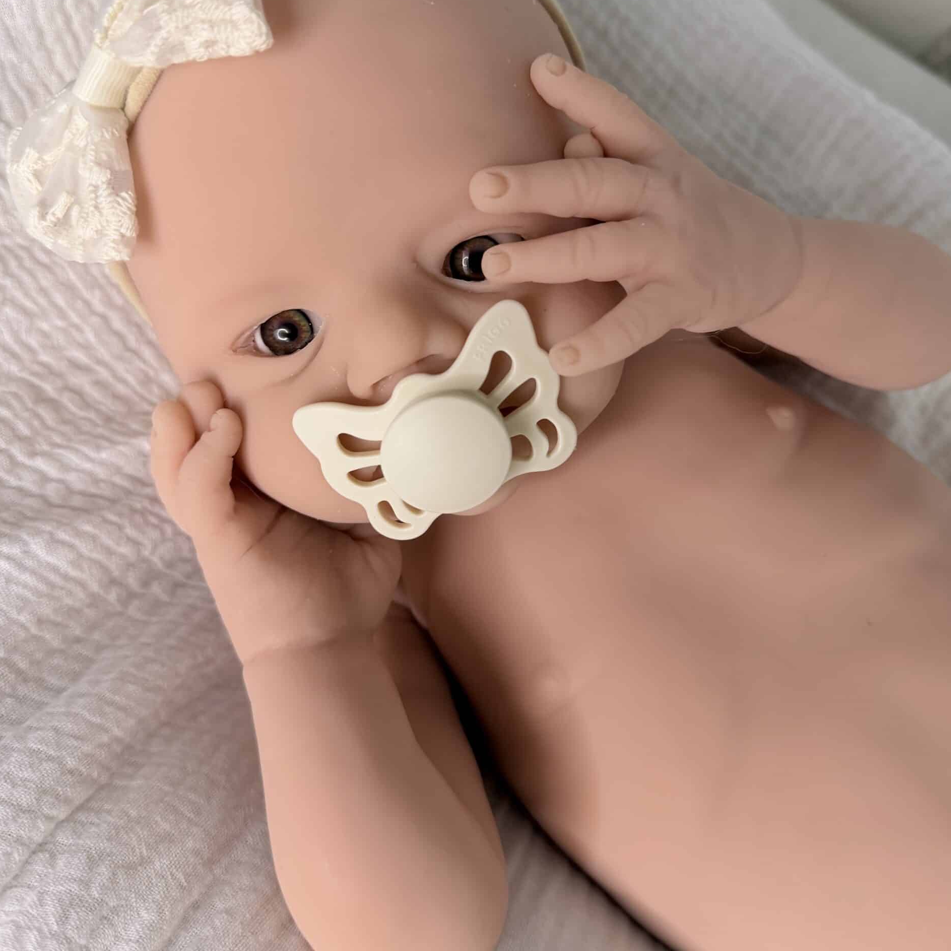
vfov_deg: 55.4
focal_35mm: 29
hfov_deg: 55.6
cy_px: 399
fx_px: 901
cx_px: 468
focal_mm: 6.76
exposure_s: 1/60
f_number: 1.78
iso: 160
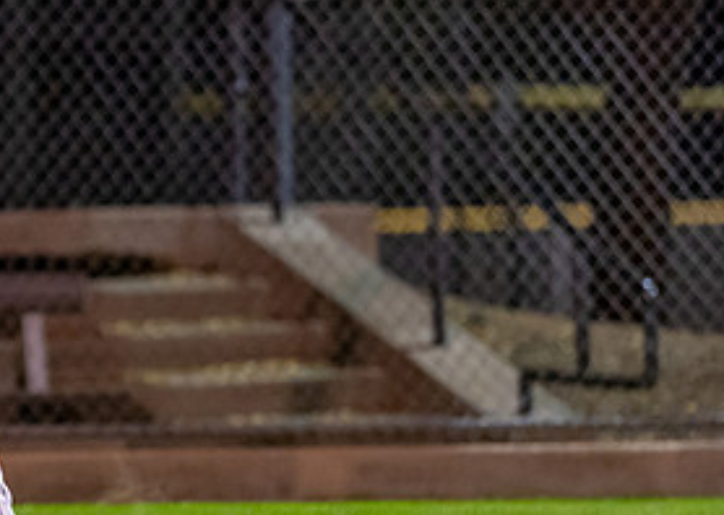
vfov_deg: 3.0
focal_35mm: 480
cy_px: 213
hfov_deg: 4.2
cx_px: -191
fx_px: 9860
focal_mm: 135
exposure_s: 1/1000
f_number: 1.8
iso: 2500
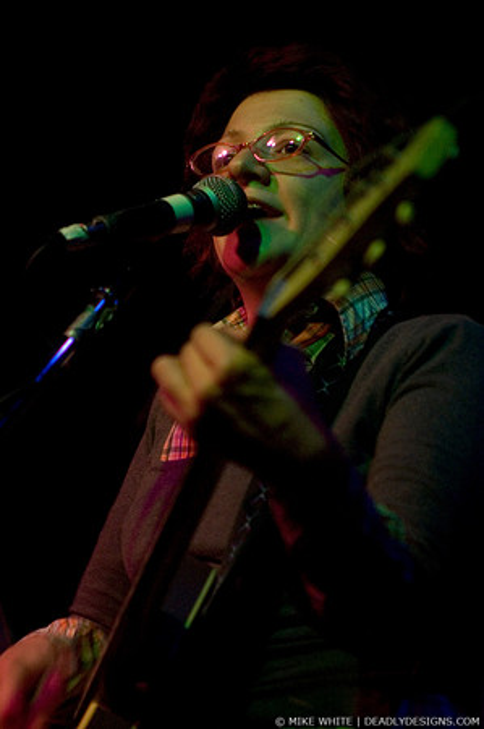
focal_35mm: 105
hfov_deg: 13.0
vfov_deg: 19.5
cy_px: 364
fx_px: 2122
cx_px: 242
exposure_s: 1/40
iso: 800
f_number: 2.8
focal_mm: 70
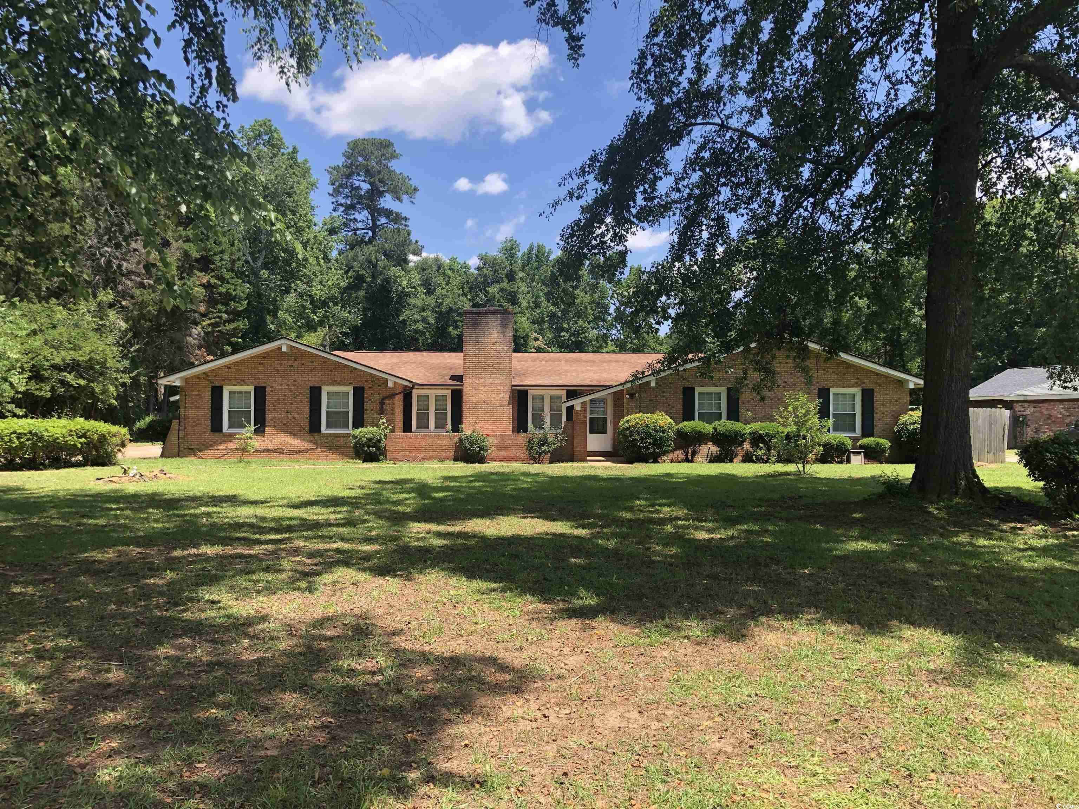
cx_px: 540
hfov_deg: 63.4
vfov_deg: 49.7
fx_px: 873
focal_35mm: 28
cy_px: 404
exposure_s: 1/787
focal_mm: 3.99
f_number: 1.8
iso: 20
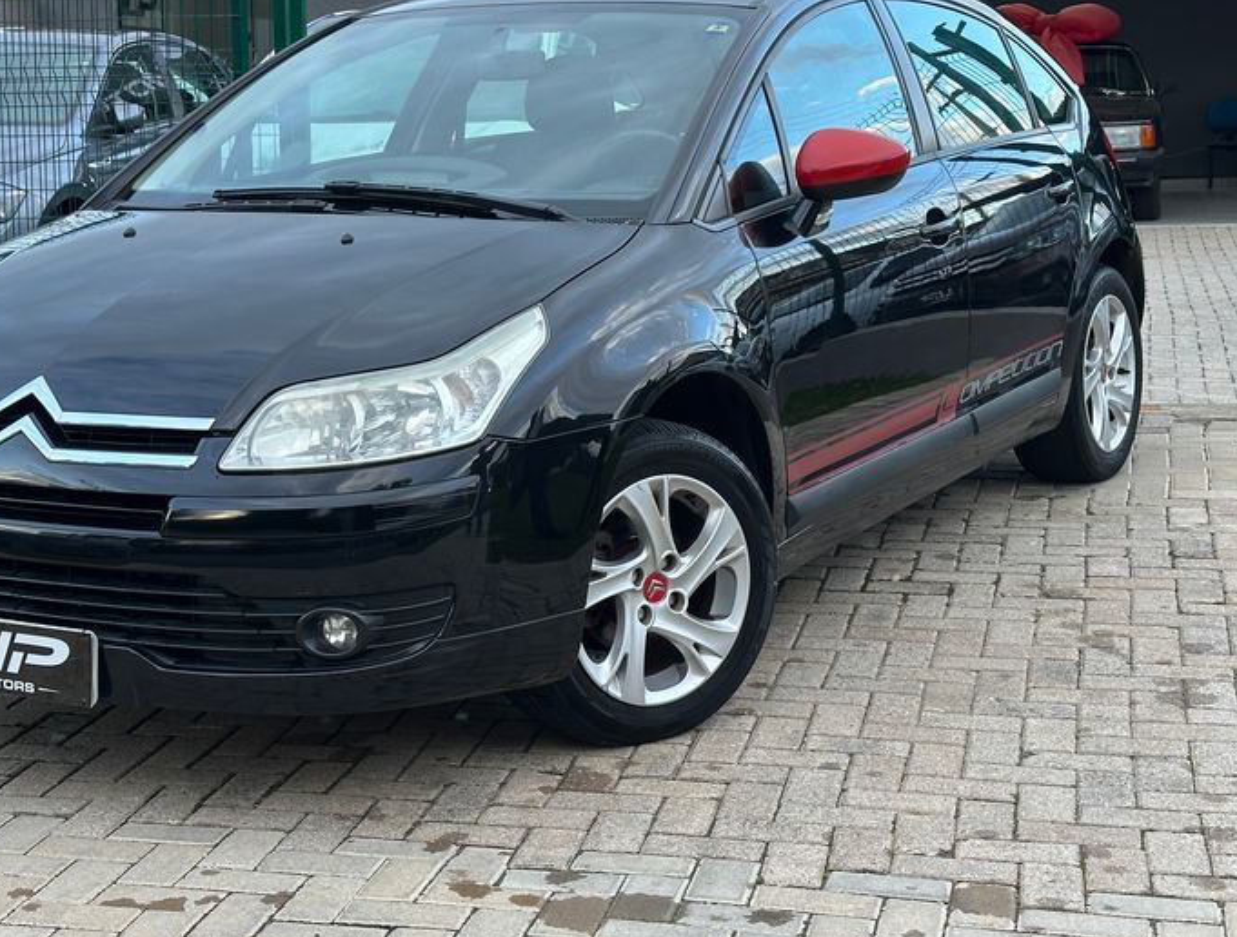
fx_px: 2403
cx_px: 491
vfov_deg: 22.0
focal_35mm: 67
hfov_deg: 28.8
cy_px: 291
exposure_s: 1/156
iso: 80
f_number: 1.78
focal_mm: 6.86
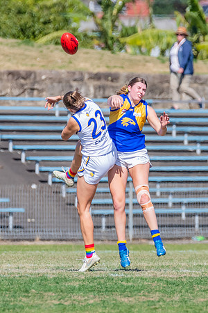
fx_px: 8753
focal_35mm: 1010
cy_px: 138
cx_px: 139
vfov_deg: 2.0
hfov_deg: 1.4
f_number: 9
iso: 800
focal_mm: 500
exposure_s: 1/1600
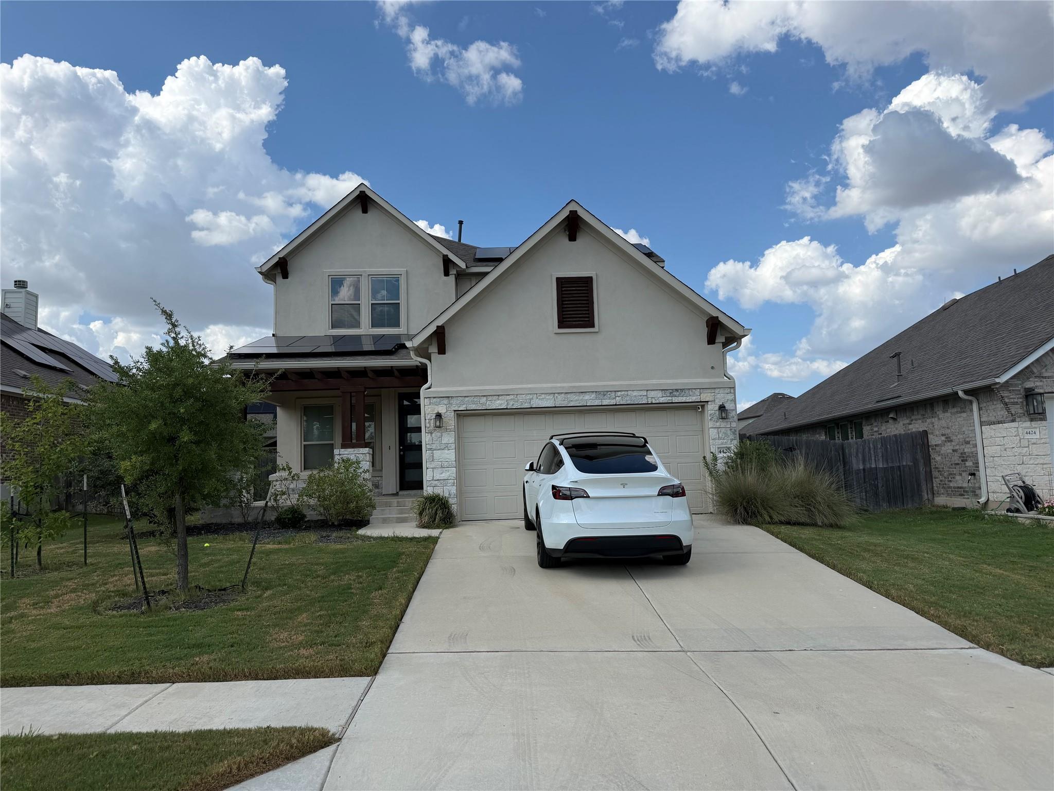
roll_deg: +2.0
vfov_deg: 56.8
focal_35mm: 24
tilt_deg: +5.0
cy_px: 396
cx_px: 527
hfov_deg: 71.6
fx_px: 731
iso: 80
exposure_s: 1/5319
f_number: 1.78
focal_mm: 6.76
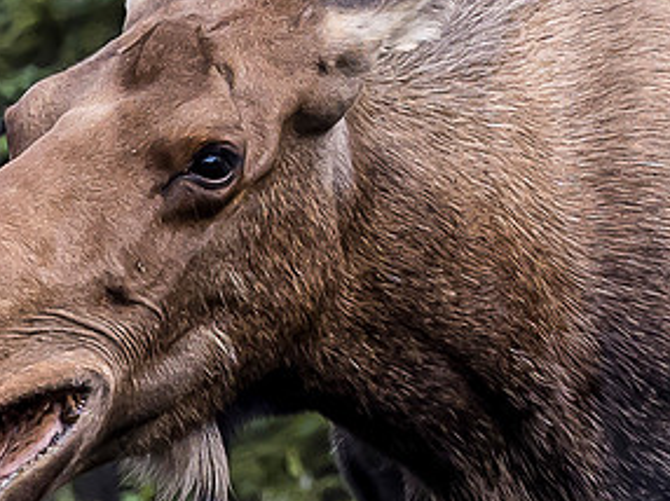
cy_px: -158
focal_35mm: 1859
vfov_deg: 0.8
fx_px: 35951
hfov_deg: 1.1
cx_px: 809
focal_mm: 150
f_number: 5
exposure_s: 1/500
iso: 400
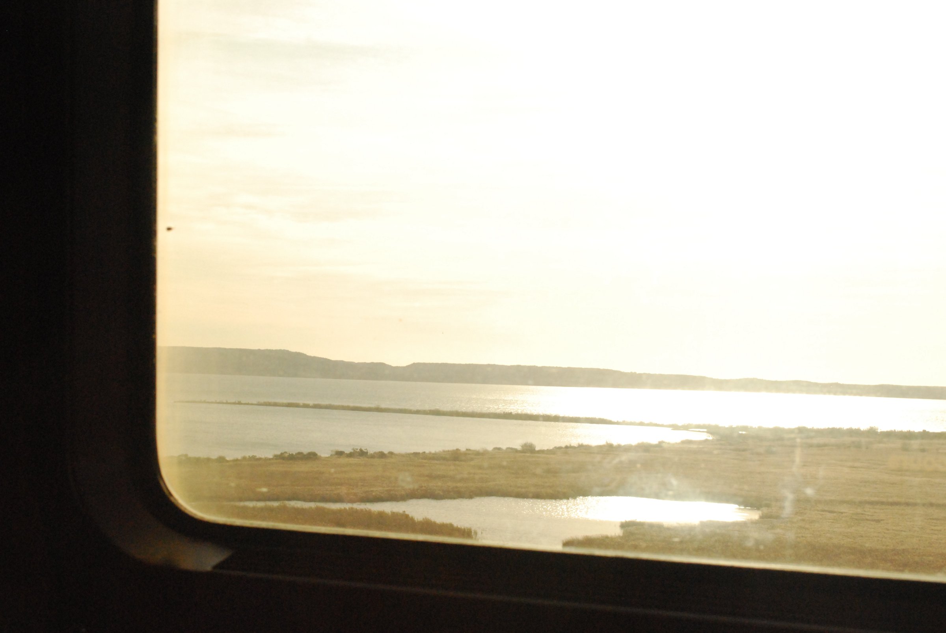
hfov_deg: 36.8
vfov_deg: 25.1
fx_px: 1421
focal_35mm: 54
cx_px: 473
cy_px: 316
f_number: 13
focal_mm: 36
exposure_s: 1/1000
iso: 1600
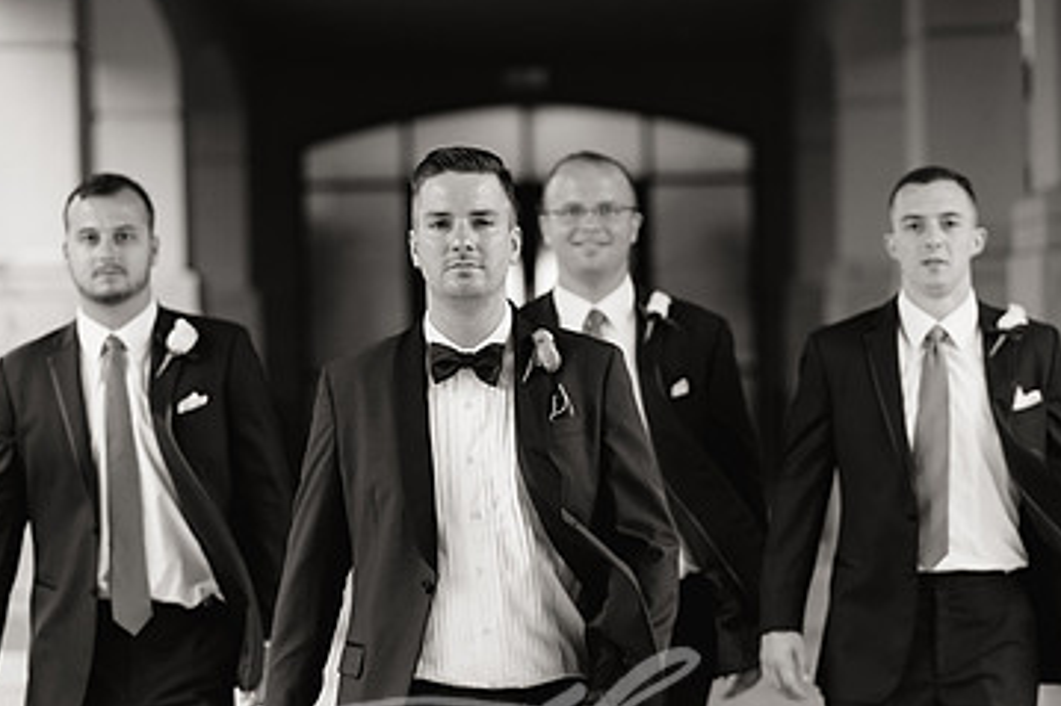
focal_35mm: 140
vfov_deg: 9.8
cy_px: 470
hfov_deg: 14.7
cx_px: 545
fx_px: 4124
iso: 400
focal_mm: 85
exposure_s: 1/160
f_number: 2.2
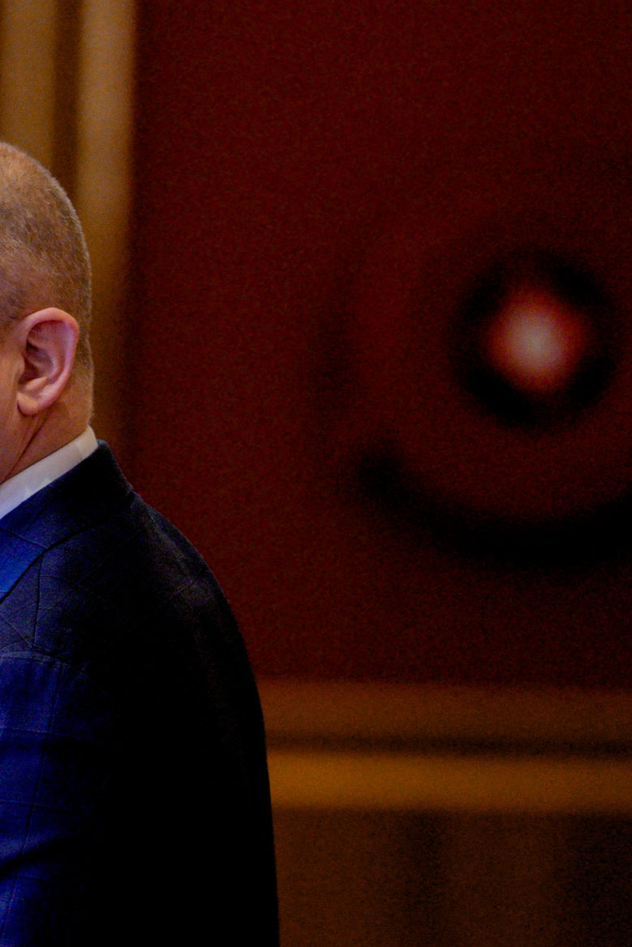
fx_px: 15399
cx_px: -84
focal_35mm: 585
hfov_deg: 2.3
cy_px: 635
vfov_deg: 3.5
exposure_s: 1/400
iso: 1600
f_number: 2.8
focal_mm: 178
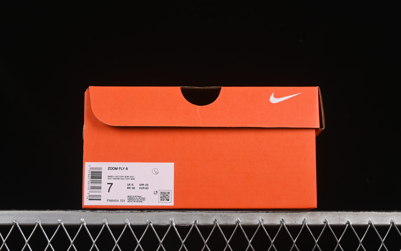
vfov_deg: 16.9
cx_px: 201
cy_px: 125
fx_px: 841
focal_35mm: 77
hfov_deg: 26.8
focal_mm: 50
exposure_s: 1/80
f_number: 8
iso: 160
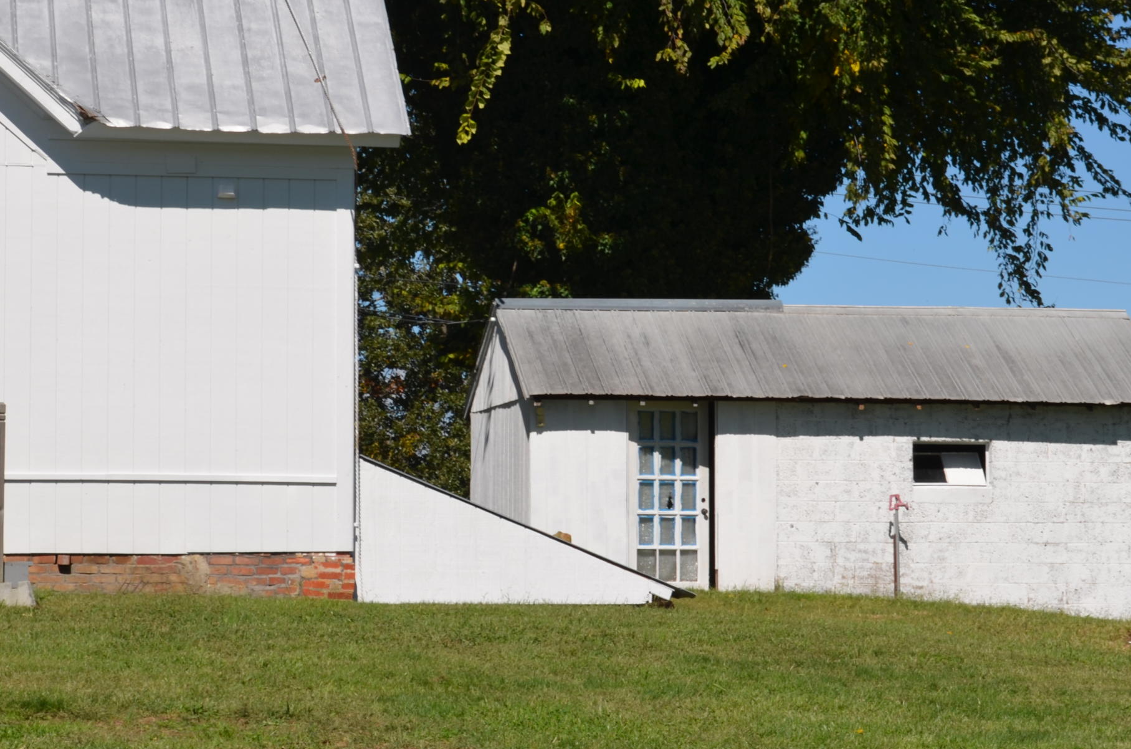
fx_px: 3731
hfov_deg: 17.2
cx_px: 516
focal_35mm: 119
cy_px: 404
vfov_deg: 11.5
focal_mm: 48
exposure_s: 1/200
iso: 100
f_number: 13
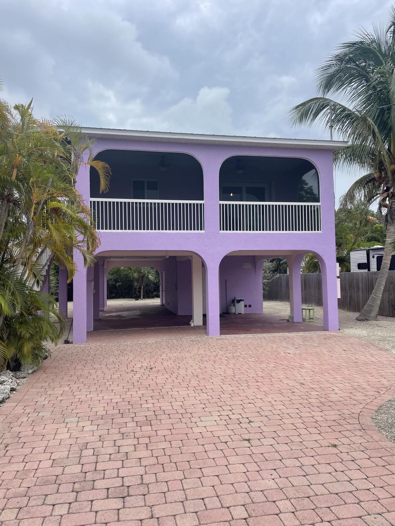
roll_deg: +0.8
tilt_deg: +3.4
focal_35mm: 26
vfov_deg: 67.3
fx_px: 396
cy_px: 263
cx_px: 198
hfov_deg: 53.1
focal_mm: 4.2
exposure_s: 1/4651
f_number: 1.6
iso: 32
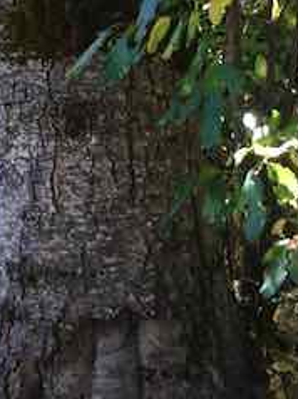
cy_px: 43
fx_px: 747
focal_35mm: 65
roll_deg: -1.2
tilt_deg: -7.9
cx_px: 159
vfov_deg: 28.7
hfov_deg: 22.5
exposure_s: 1/60
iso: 32
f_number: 2.2
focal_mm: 4.15
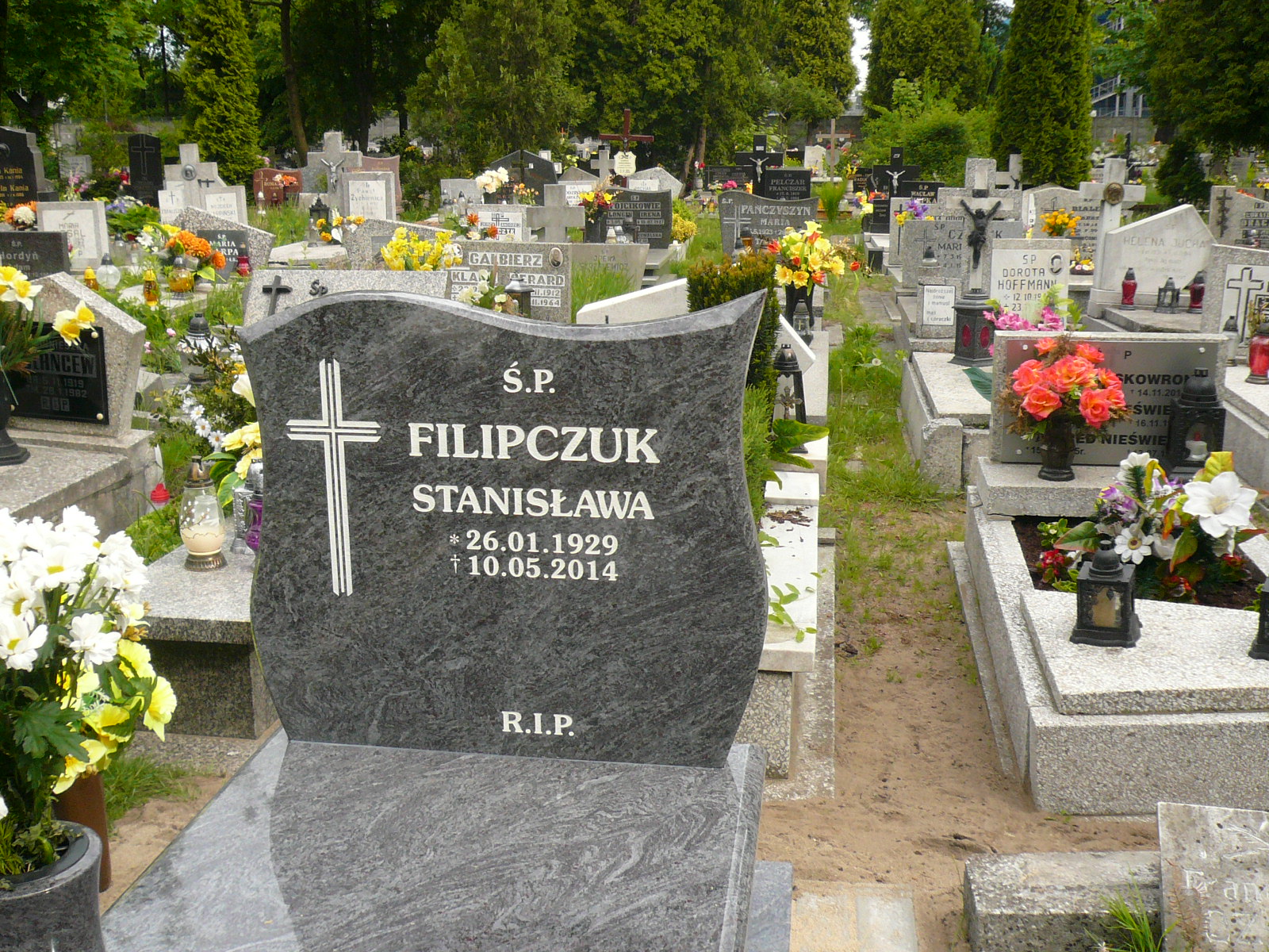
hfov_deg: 52.6
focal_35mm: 35
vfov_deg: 40.7
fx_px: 1283
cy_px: 476
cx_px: 634
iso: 100
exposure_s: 1/500
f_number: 2.8
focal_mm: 4.6
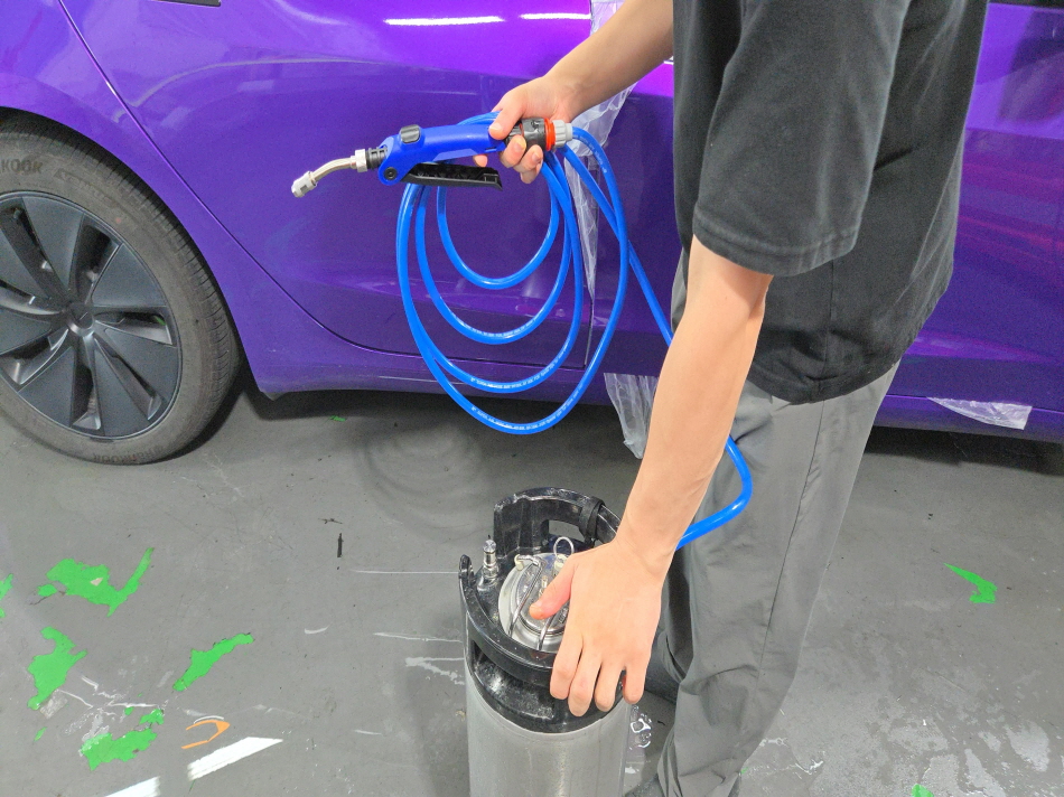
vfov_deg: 58.9
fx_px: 707
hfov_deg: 73.9
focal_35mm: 23
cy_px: 398
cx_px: 532
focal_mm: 5.4
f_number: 1.8
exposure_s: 1/120
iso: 200
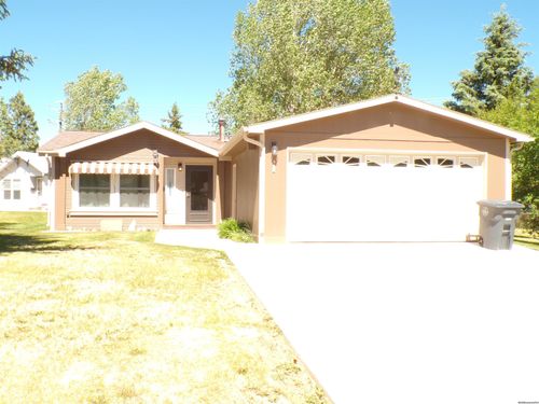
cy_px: 202
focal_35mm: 32
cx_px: 270
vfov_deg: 44.2
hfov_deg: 56.8
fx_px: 498
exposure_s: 1/60
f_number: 8.3
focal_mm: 5.8
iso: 100
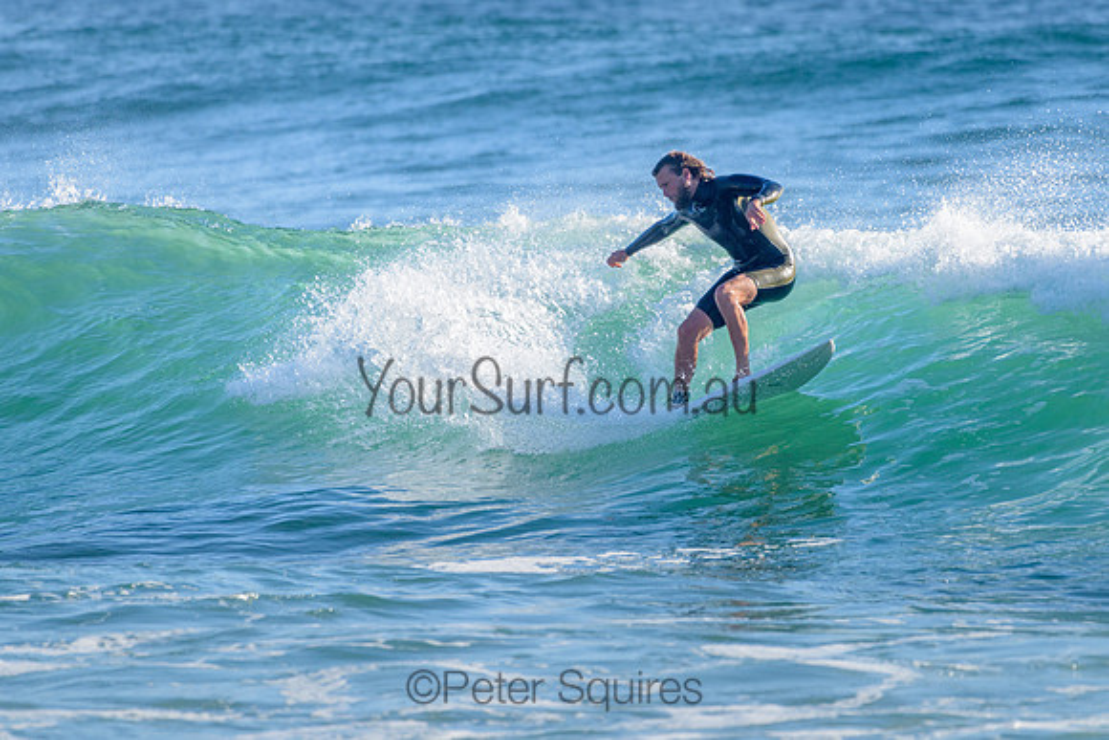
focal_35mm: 613
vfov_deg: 2.2
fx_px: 18888
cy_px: 326
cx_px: 622
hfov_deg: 3.4
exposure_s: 1/2000
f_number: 5.6
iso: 320
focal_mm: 500
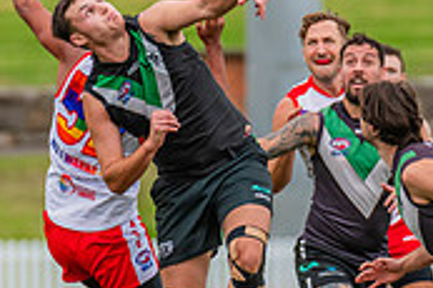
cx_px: 185
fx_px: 12521
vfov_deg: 1.3
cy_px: 164
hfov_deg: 2.0
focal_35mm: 1042
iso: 800
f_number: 5
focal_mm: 310
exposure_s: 1/1000
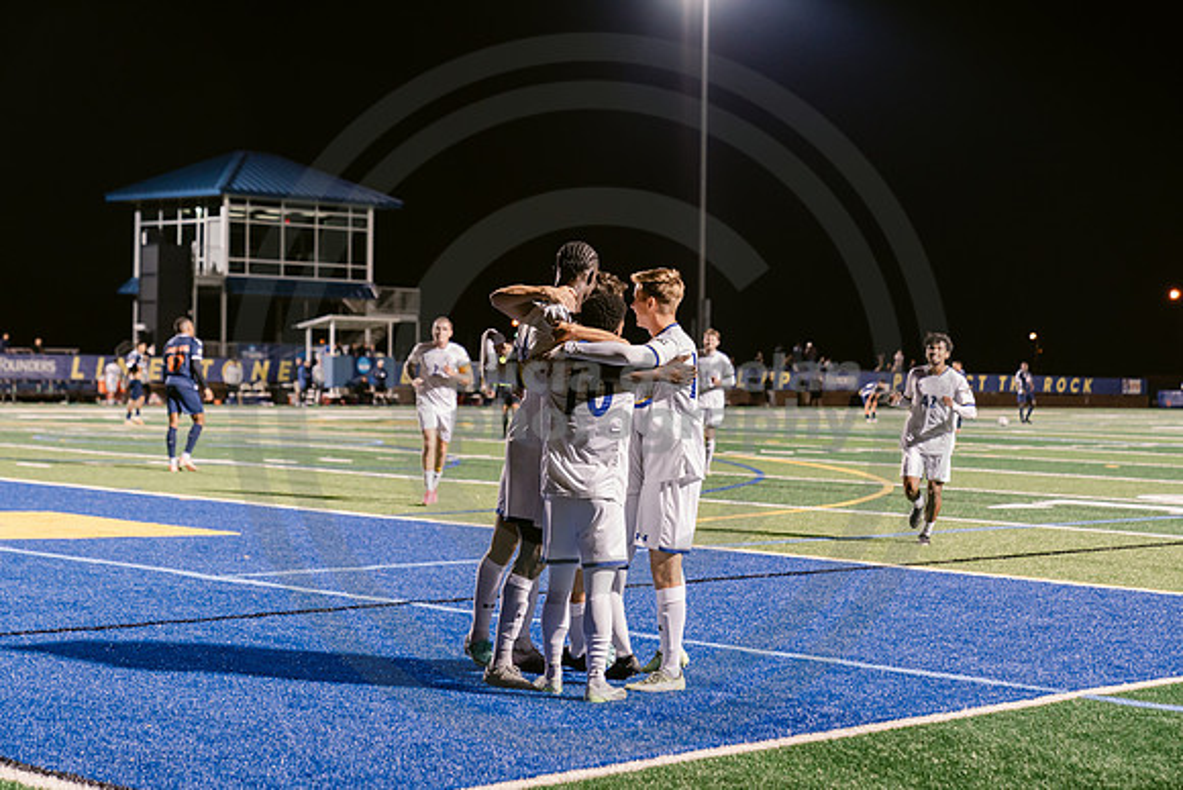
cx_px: 592
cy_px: 395
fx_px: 2301
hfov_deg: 28.8
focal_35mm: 70
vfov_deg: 19.5
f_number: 3.2
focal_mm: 70
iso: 2500
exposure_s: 1/250
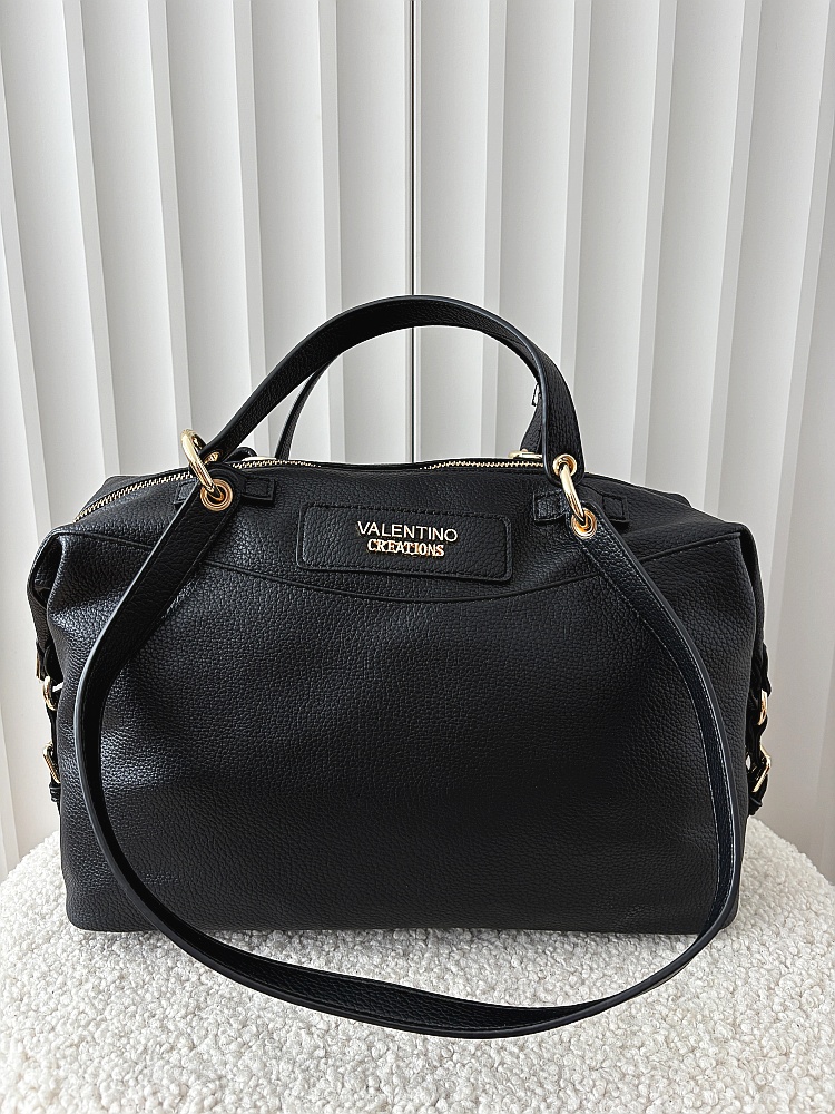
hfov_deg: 53.1
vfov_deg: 67.3
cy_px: 557
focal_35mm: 26
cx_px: 418
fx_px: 836
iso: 50
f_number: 1.6
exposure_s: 1/122
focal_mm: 5.96
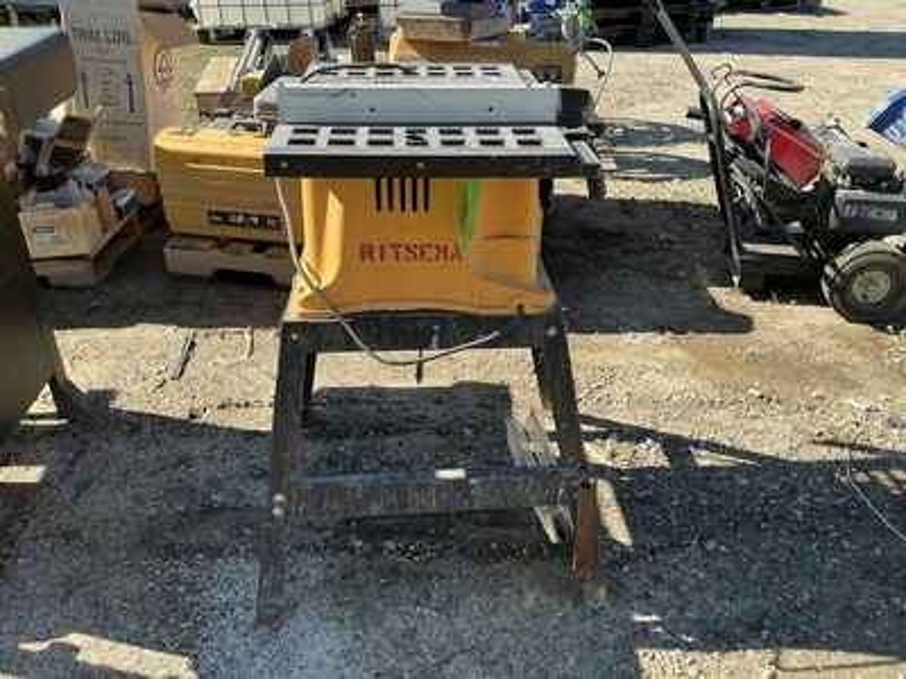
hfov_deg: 63.4
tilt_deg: -31.4
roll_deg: -0.5
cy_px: 340
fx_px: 733
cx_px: 453
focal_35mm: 28
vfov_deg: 49.7
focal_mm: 3
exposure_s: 1/635
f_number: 1.8
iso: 25
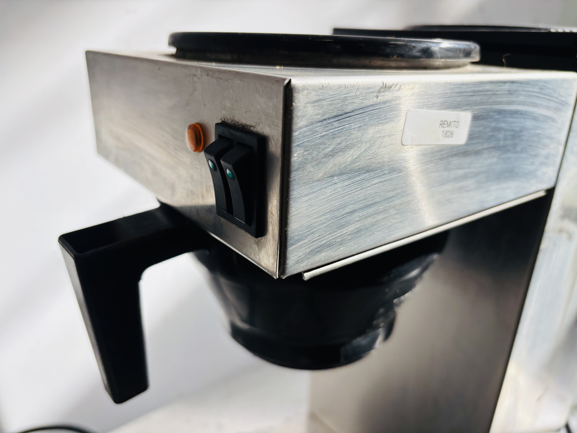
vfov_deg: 53.1
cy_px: 216
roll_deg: -3.2
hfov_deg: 67.3
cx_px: 288
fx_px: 433
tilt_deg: -20.7
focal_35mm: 26
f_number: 1.6
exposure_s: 1/223
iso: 40
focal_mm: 5.96
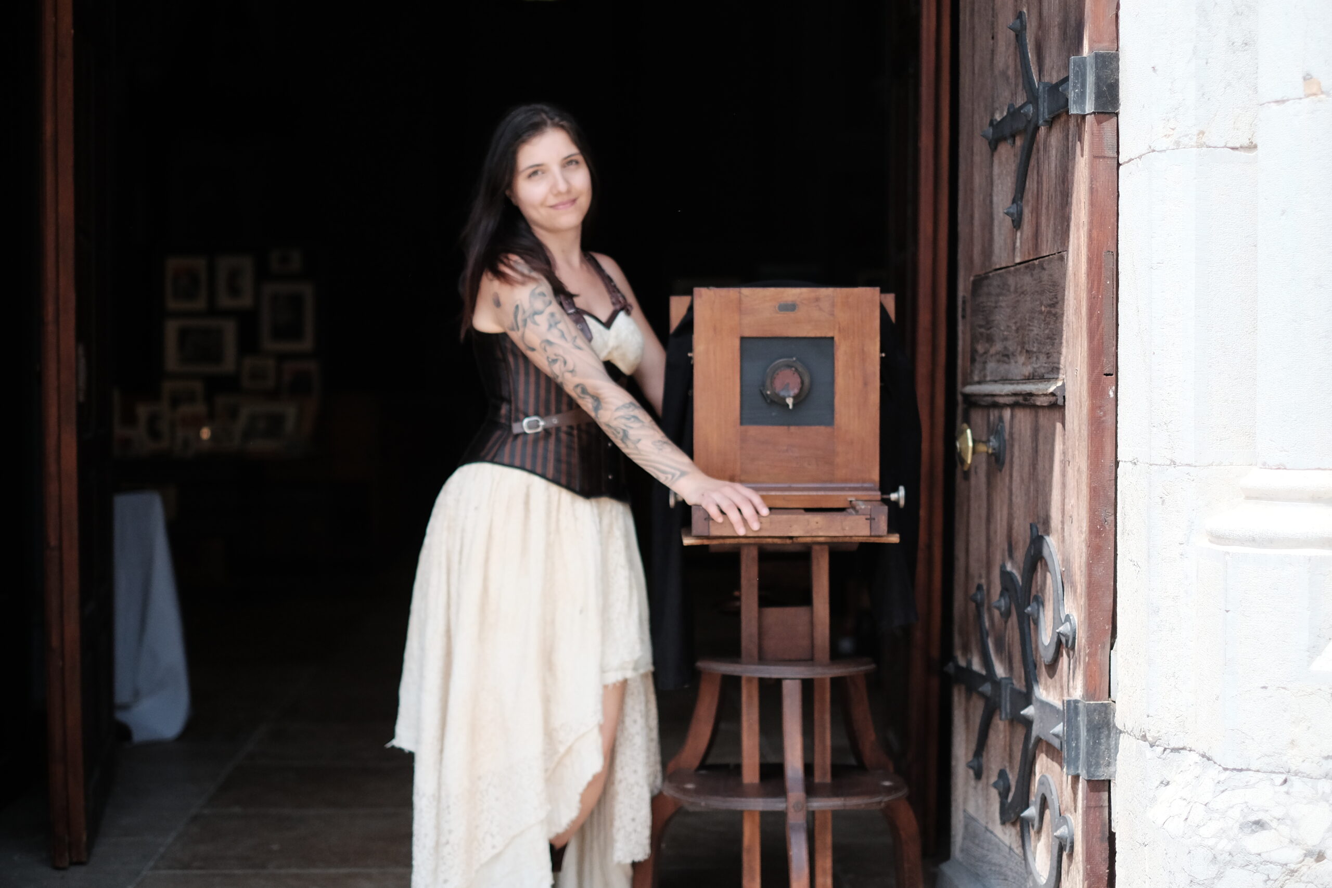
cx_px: 666
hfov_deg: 37.5
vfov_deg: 25.5
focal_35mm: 53
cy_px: 444
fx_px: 1961
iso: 640
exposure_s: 1/7500
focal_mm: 35
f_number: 1.4
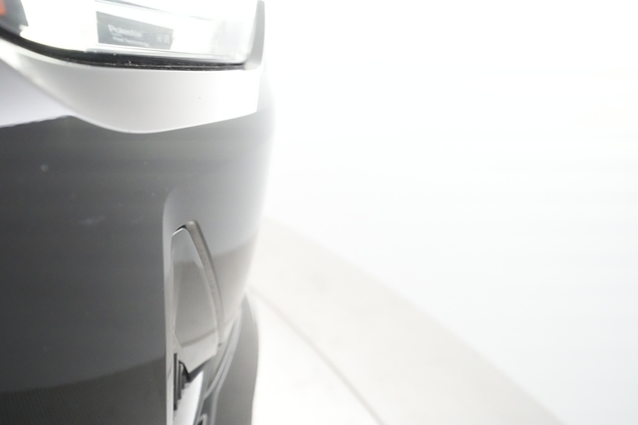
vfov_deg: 46.4
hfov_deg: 65.5
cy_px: 212
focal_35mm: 28
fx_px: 496
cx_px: 319
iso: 16000
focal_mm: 28
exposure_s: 1/125
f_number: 5
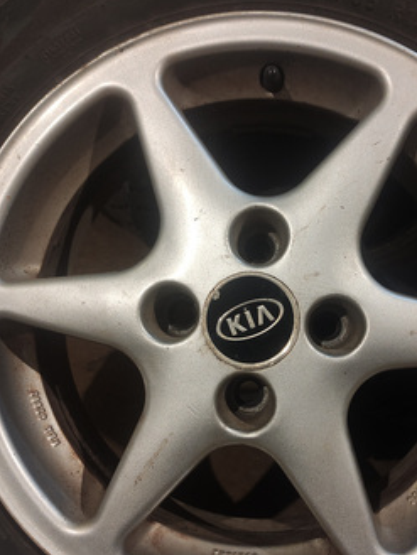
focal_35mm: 38
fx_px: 610
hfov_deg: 37.6
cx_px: 247
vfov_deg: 48.9
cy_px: 307
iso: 848
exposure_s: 1/33
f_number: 1.89
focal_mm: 5.43
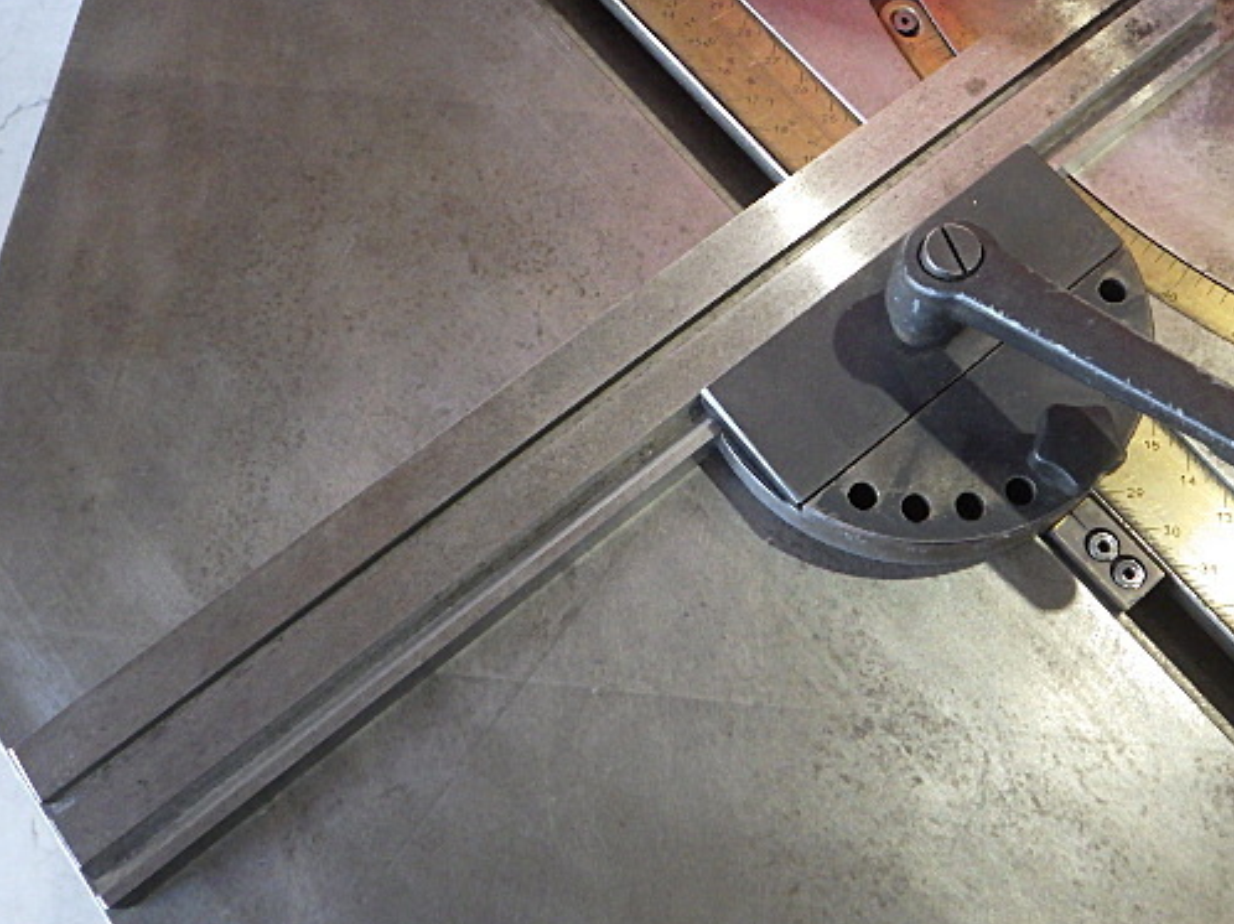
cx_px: 689
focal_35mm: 36
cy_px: 381
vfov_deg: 39.5
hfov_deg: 51.3
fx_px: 1283
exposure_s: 1/45
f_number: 3.5
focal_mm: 5
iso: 800
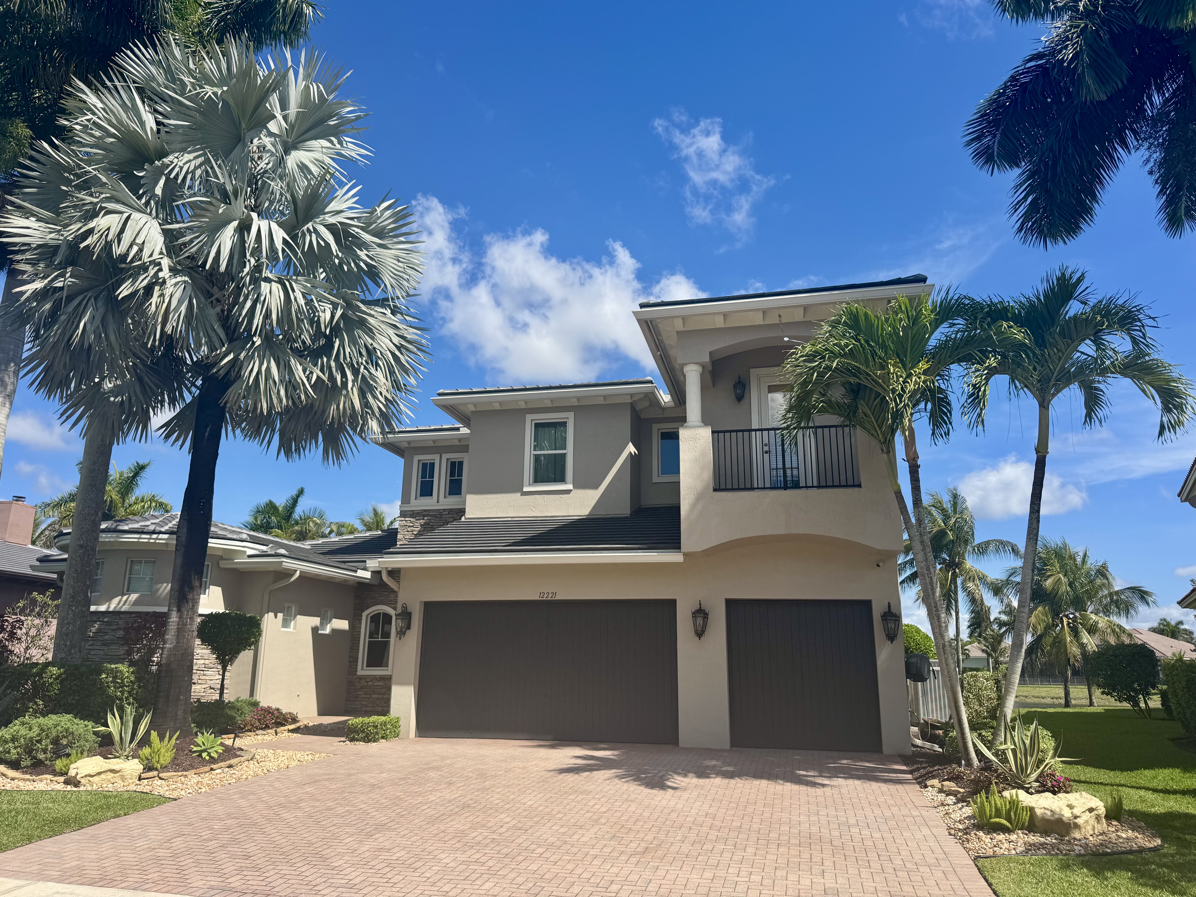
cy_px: 448
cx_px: 598
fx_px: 829
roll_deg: -0.9
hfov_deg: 71.6
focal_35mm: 24
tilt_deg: +13.6
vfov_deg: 56.8
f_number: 1.78
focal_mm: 6.76
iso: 80
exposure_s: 1/4608
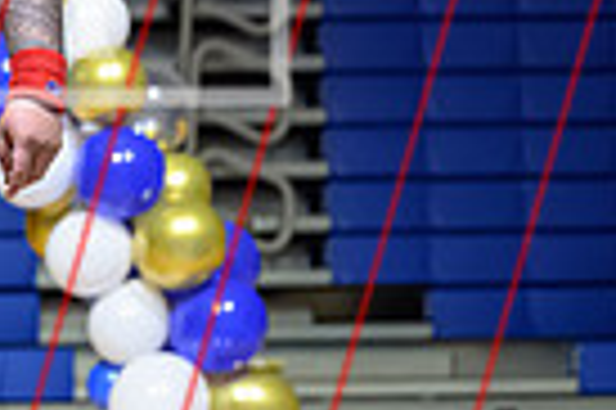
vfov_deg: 4.6
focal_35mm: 297
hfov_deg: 6.8
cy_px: 34
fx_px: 5076
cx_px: -549
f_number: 2.8
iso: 8000
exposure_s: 1/640
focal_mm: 70
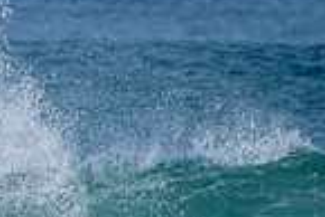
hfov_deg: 1.0
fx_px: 18055
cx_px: -256
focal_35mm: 1998
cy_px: 292
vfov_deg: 0.7
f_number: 5.6
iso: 180
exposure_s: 1/2500
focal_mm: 500
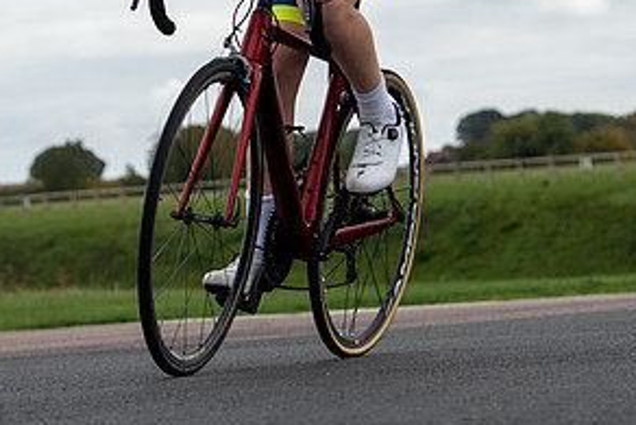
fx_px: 4348
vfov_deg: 5.6
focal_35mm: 246
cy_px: 173
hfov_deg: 8.4
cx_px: 262
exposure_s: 1/1000
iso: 100
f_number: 3.5
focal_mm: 62
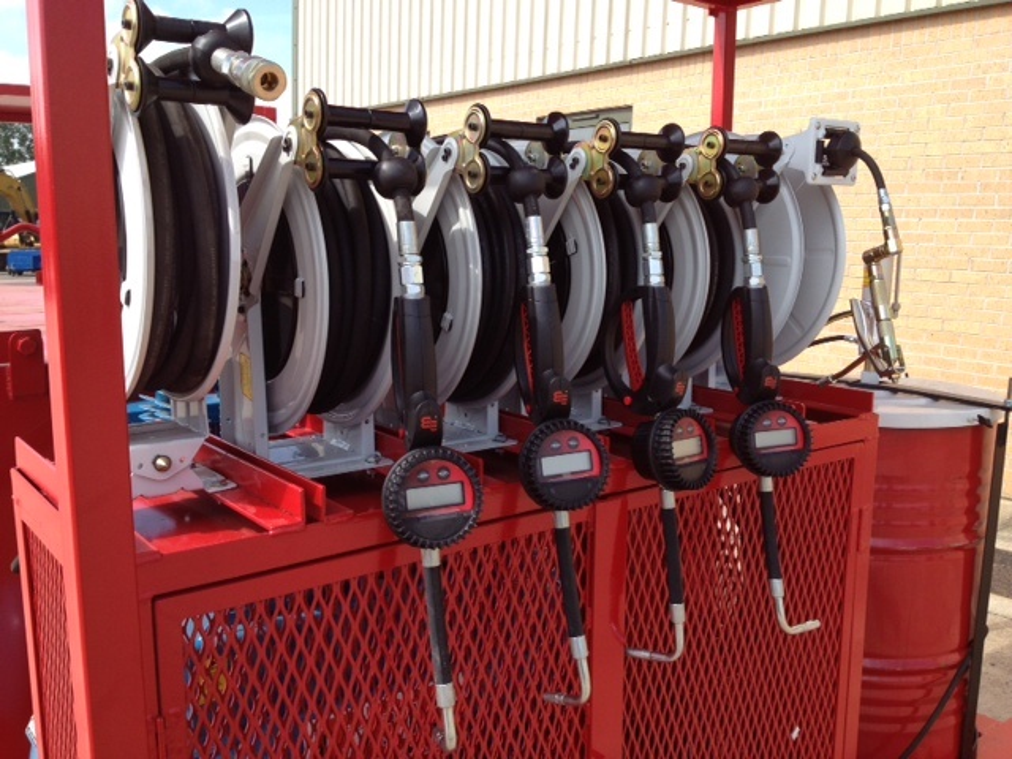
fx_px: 1023
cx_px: 506
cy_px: 380
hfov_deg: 52.6
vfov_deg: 40.7
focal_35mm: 35
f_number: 2.4
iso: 64
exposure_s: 1/778
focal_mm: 4.28
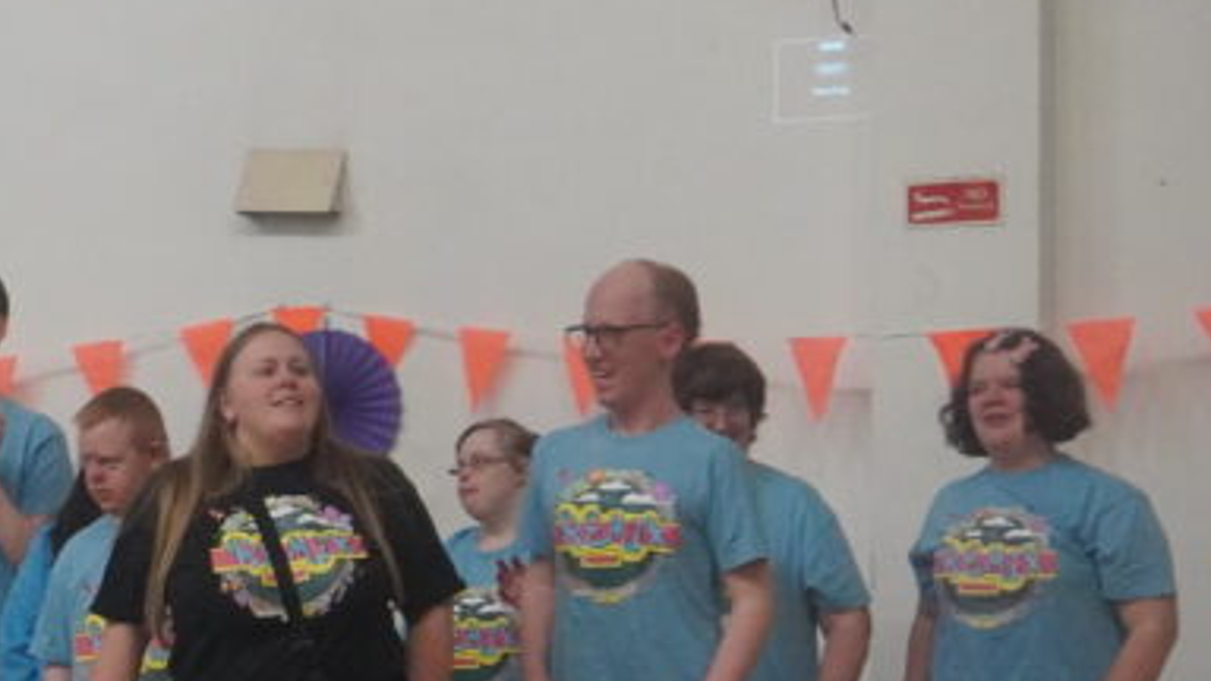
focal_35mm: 109
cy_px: 481
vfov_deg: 11.1
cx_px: -202
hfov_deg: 18.7
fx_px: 3500
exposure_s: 1/160
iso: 5000
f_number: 4.5
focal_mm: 26
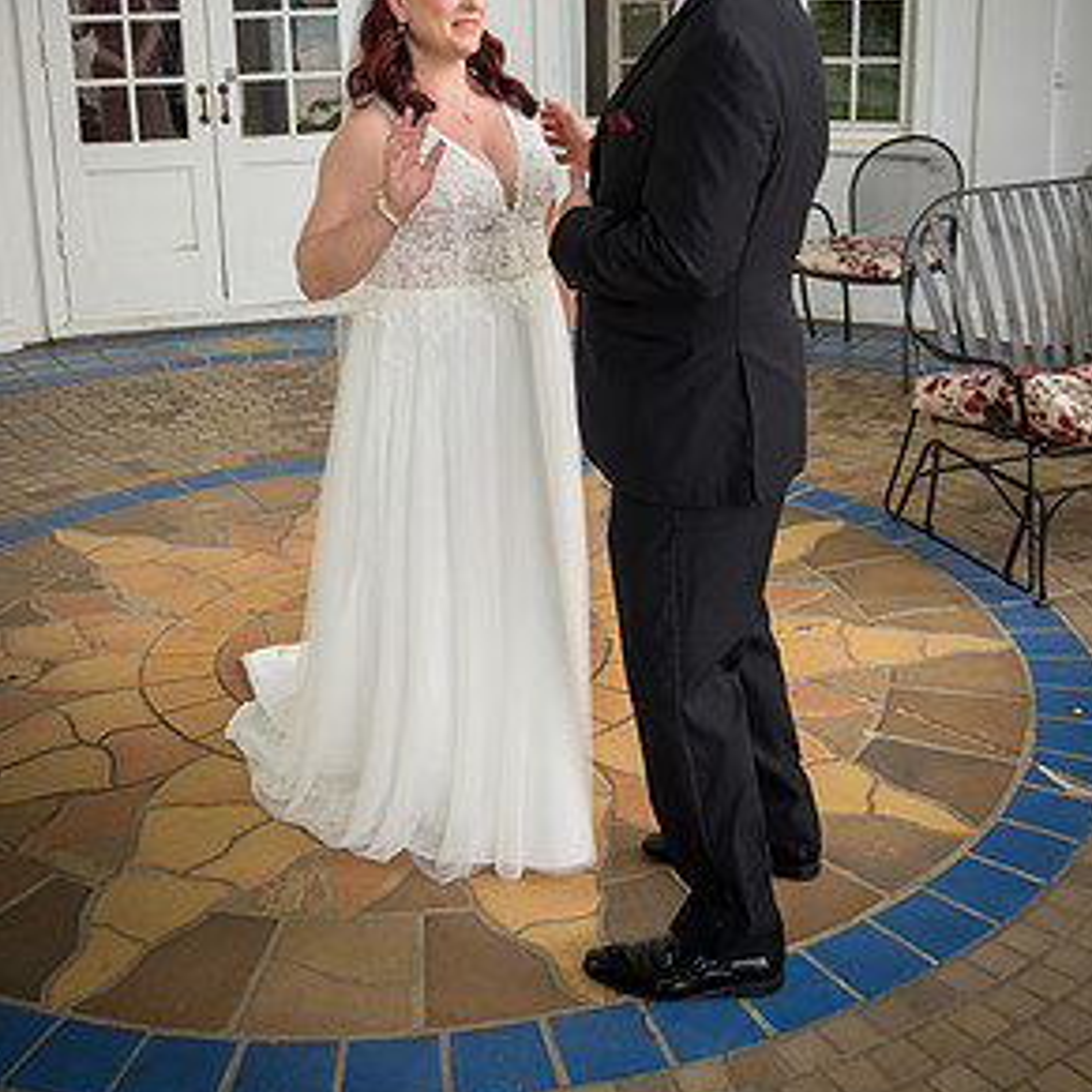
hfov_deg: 36.8
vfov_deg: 36.3
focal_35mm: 46
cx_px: 554
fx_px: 1642
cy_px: 330
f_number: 4.8
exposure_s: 1/250
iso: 400
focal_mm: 35
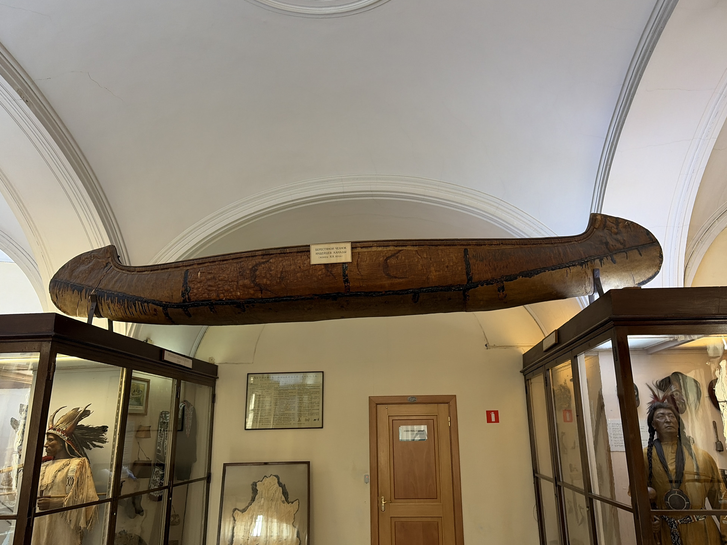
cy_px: 272
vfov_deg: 51.3
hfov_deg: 65.3
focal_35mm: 27
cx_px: 365
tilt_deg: +16.9
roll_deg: +0.9
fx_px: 567
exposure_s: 1/50
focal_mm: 5.96
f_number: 1.6
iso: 160
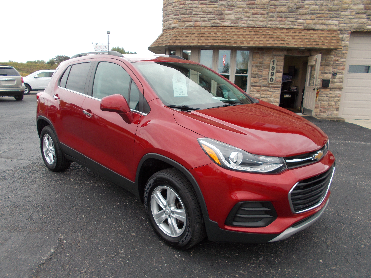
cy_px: 139
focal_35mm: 26
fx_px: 279
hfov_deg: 67.3
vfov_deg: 53.1
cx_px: 186
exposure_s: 1/125
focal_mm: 4.6
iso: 80
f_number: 3.2
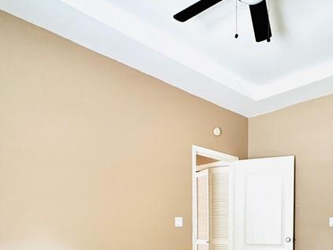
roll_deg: -0.2
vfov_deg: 37.7
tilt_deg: -2.2
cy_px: 244
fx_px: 327
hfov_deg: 53.6
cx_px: 202
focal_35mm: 34
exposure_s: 1/60
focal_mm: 2.22
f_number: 2.2
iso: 500
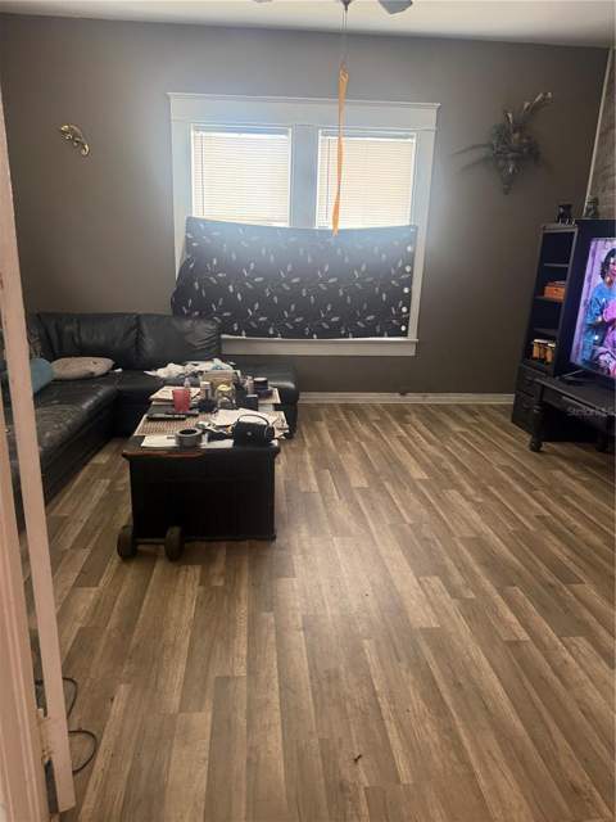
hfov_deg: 56.8
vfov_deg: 71.6
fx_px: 569
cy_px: 411
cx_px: 308
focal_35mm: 24
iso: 320
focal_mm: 6.76
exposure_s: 1/120
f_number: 1.78
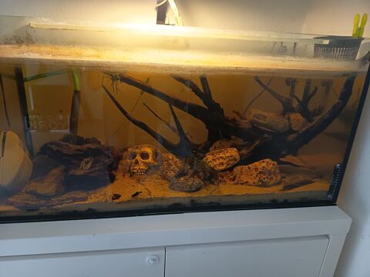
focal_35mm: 24
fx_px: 257
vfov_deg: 56.8
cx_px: 185
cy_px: 138
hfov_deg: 71.6
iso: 474
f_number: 1.7
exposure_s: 1/25
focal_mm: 5.27
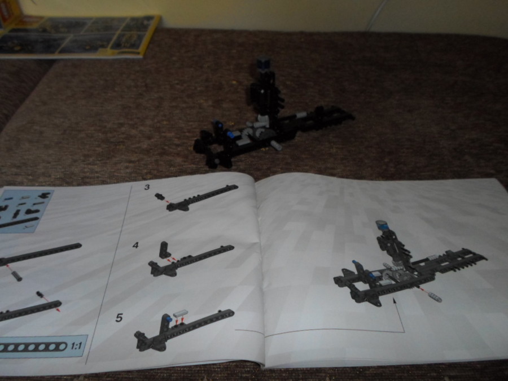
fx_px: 367
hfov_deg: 69.4
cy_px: 190
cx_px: 254
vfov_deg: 54.9
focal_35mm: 25
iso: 400
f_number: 2.5
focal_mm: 4.5
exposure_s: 1/20
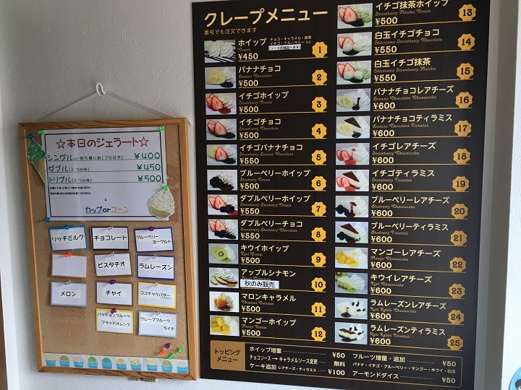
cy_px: 195
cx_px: 260
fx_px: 436
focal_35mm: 29
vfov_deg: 48.2
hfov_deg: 61.7
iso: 25
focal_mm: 4.15
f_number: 2.2
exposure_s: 1/30
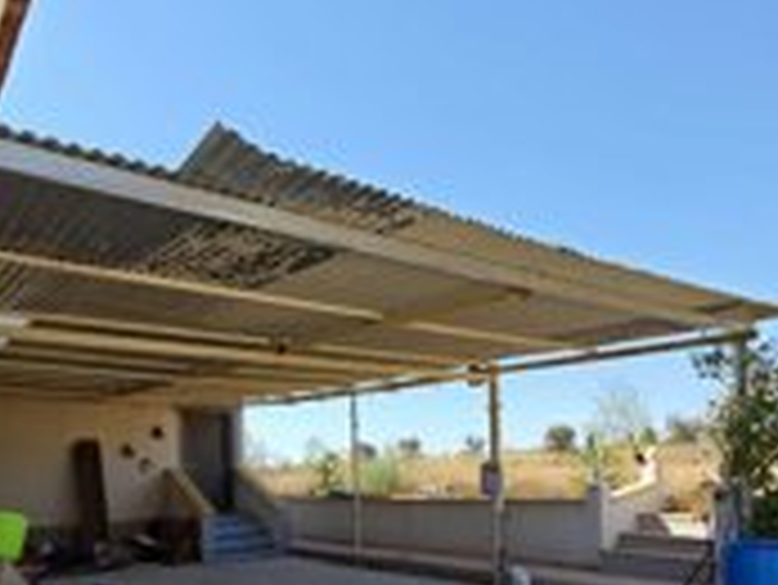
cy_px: 459
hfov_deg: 61.6
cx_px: 398
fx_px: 652
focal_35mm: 29
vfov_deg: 46.0
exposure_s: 1/306
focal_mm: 2.16
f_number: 2.2
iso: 50
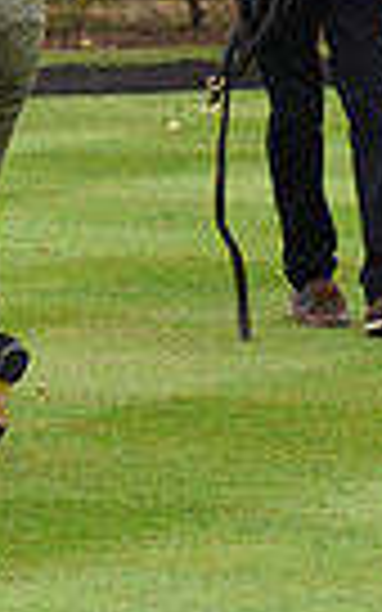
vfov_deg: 4.9
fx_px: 7113
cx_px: -768
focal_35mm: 427
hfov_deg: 3.0
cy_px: -169
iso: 1000
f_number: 5.6
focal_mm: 98
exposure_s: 1/1600
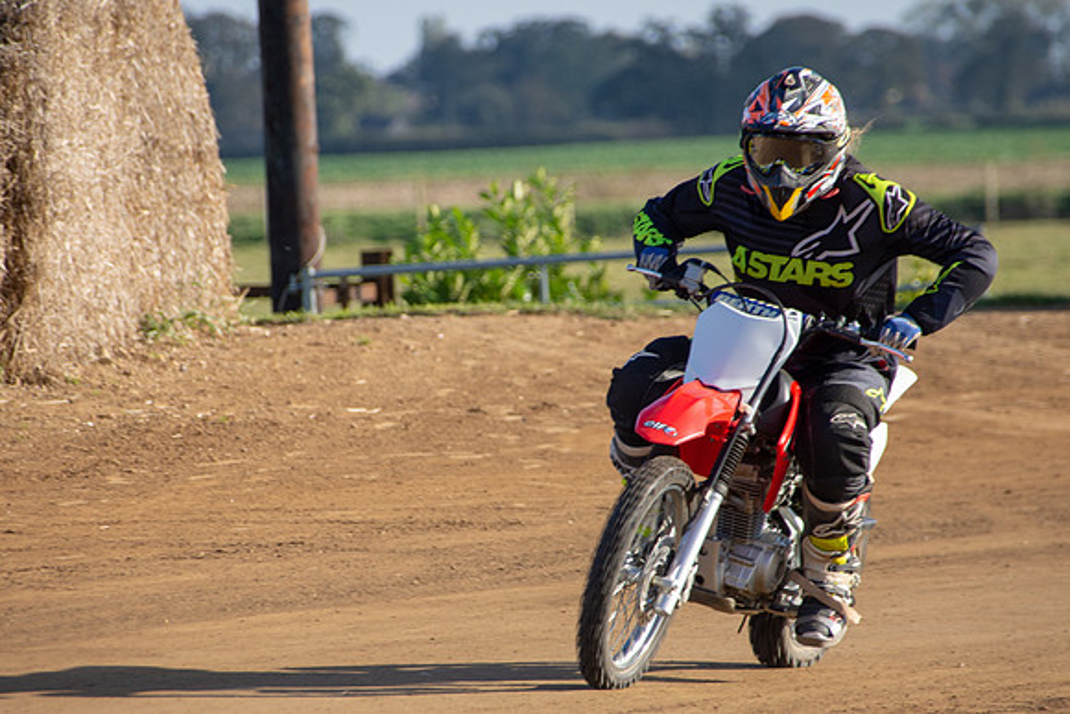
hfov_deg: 3.6
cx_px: 485
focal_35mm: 581
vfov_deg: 2.4
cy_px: 432
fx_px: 17258
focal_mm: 300
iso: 200
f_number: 6.3
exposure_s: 1/400
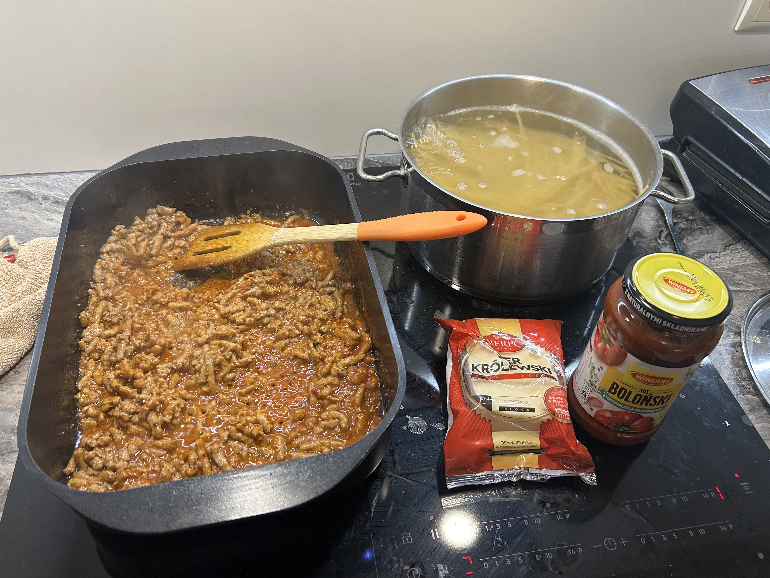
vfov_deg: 51.3
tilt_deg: -45.1
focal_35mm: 27
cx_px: 382
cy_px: 284
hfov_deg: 65.3
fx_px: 601
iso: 100
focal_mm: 5.7
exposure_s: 1/121
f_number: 1.5
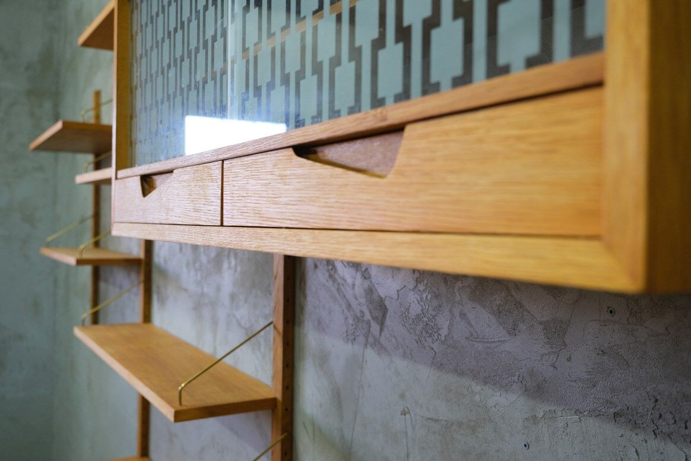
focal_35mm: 33
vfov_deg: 40.0
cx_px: 346
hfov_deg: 57.2
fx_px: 633
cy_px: 230
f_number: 4
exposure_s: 1/30
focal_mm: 22.3
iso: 1000
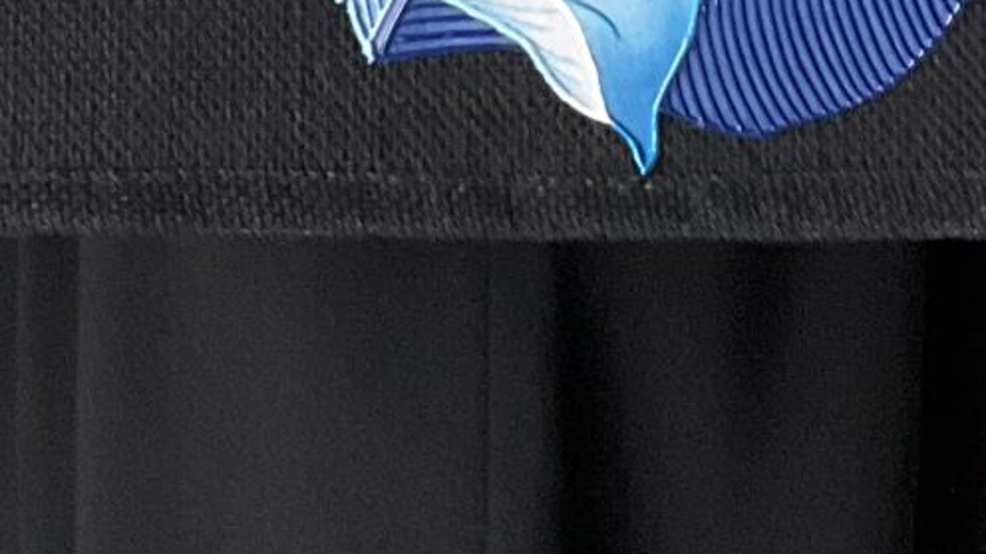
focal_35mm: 163
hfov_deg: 13.2
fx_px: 4262
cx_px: 509
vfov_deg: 6.9
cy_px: -947
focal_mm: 3
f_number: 1.8
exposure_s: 1/60
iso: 160
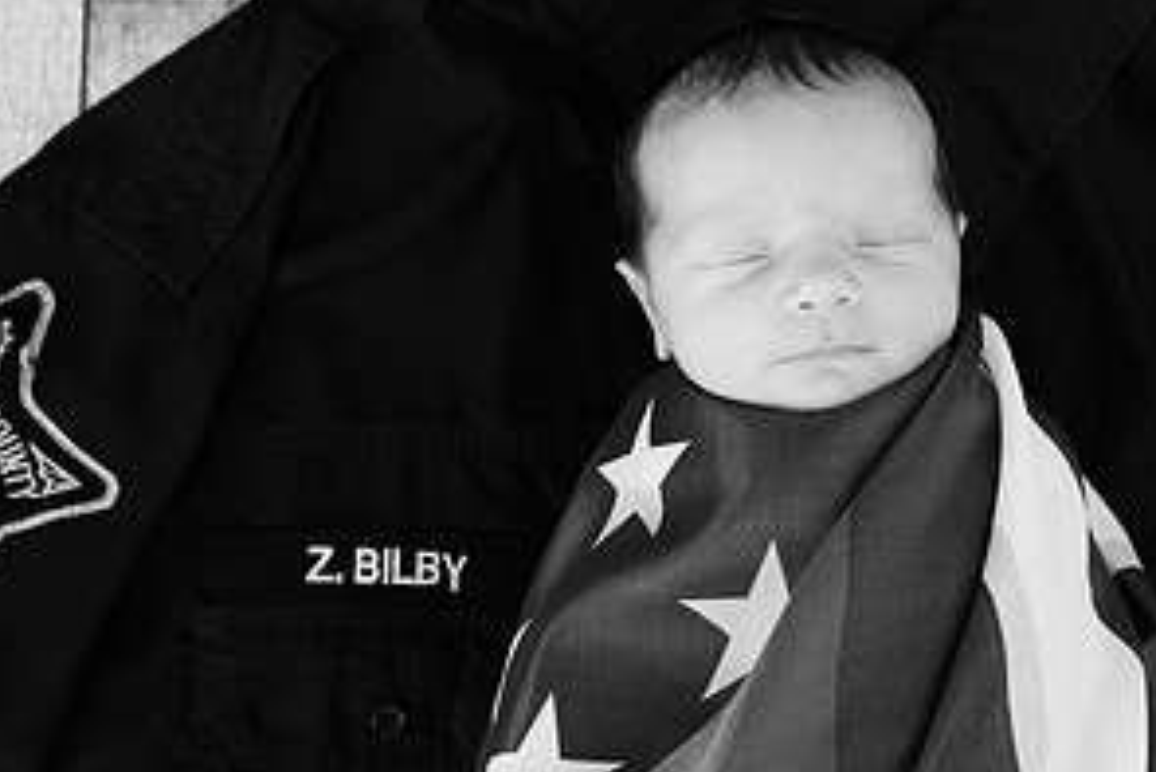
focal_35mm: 57
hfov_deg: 34.7
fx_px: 1831
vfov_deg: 23.8
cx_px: 776
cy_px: 468
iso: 1250
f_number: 4
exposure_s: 1/250
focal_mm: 29
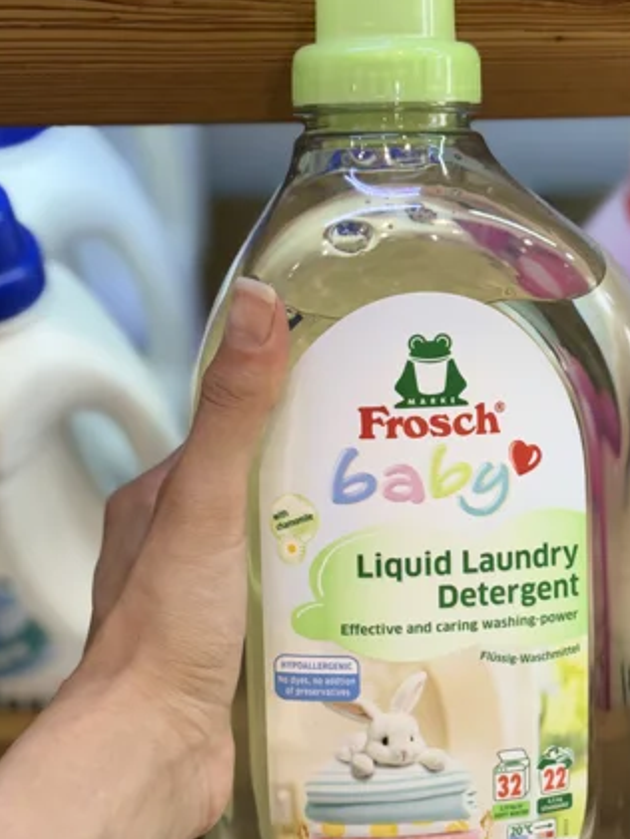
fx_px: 1916
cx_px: 413
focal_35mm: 79
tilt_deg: -46.7
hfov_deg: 18.6
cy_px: 522
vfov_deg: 24.6
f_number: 1.6
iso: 40
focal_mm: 5.96
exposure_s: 1/100
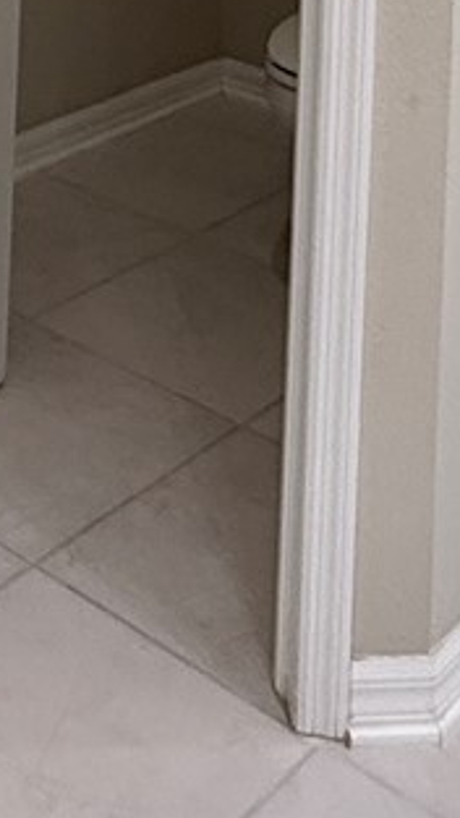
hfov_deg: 15.5
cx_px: 175
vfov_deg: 21.3
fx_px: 1692
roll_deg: -2.7
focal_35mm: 78
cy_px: -517
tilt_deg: +0.7
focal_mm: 2.22
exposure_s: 1/120
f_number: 2.2
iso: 200
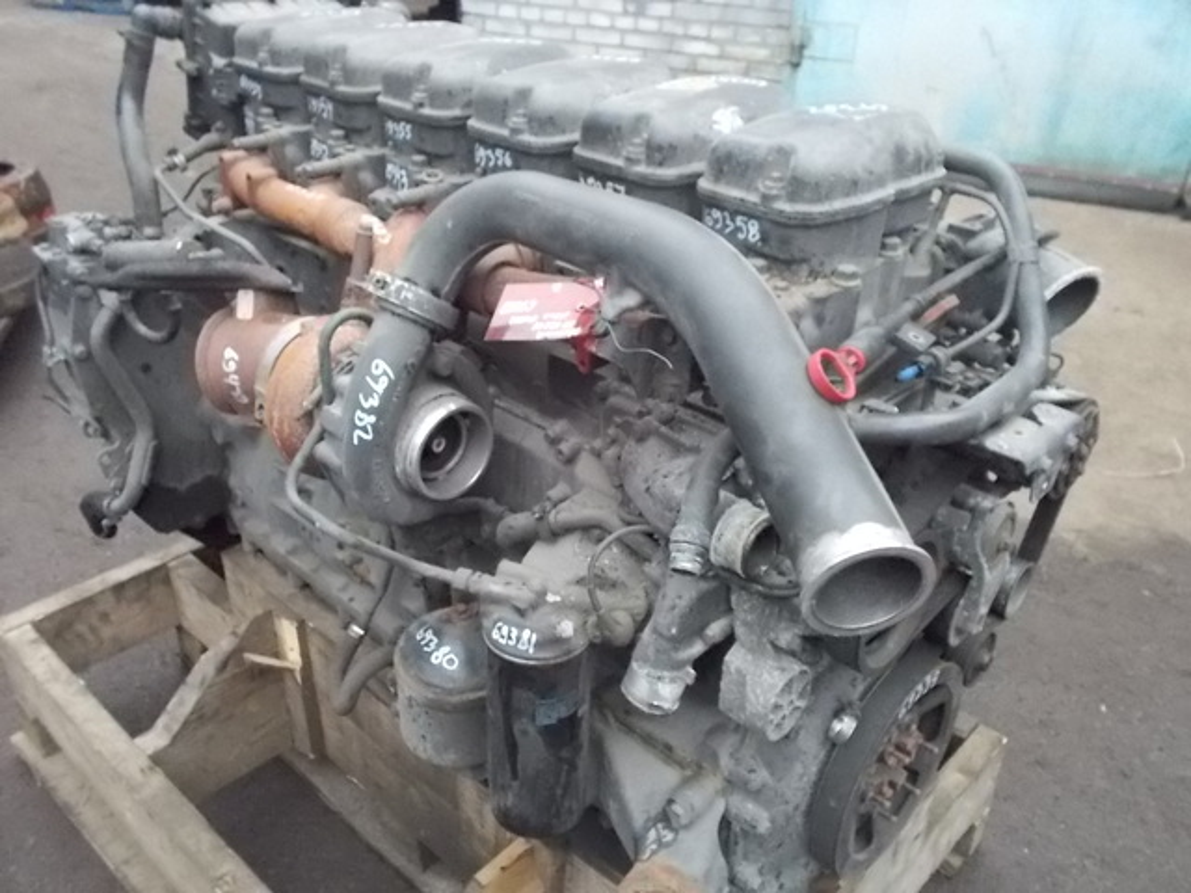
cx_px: 596
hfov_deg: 61.7
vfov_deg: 48.2
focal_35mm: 29
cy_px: 446
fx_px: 998
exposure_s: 1/80
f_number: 3.3
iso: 800
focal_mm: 4.1
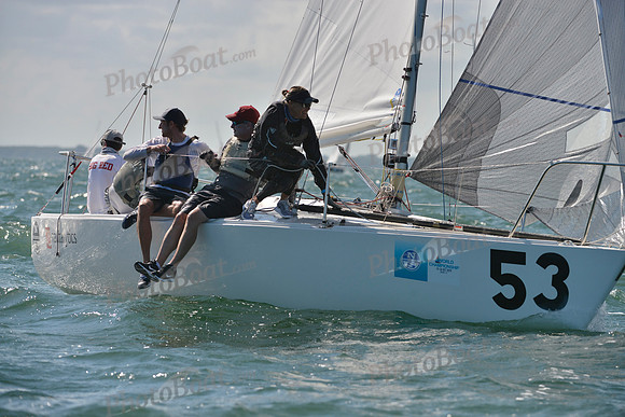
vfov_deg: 6.9
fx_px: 3473
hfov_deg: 10.3
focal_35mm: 200
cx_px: 312
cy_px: 208
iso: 280
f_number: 5.6
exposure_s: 1/2500
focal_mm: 200
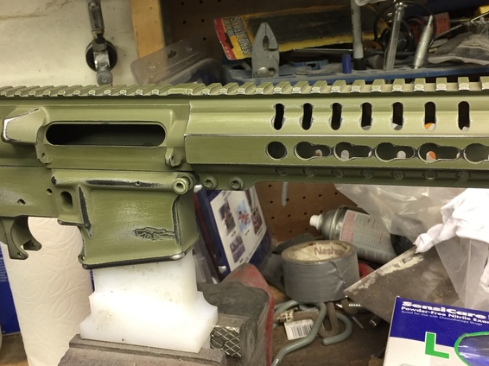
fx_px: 579
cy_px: 134
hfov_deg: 45.8
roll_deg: +4.3
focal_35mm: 41
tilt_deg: -15.5
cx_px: 244
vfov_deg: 34.9
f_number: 2.2
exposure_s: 1/30
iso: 100
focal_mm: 4.15
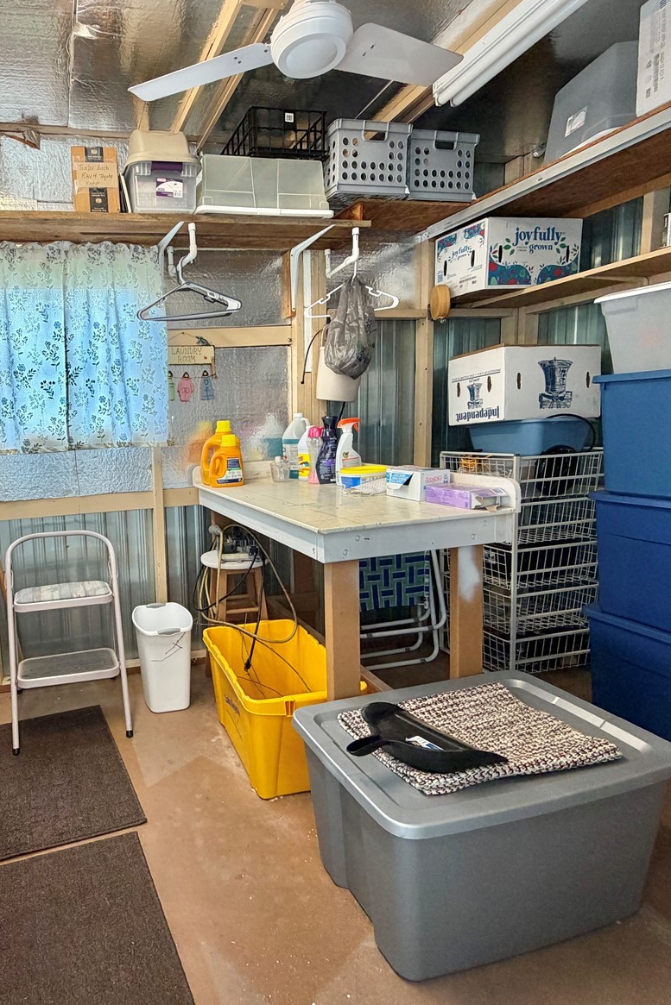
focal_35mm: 20
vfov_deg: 84.0
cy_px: 493
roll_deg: +2.3
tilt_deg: -7.5
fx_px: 559
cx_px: 160
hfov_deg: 58.4
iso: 160
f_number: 2.2
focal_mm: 2.22
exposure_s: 1/60
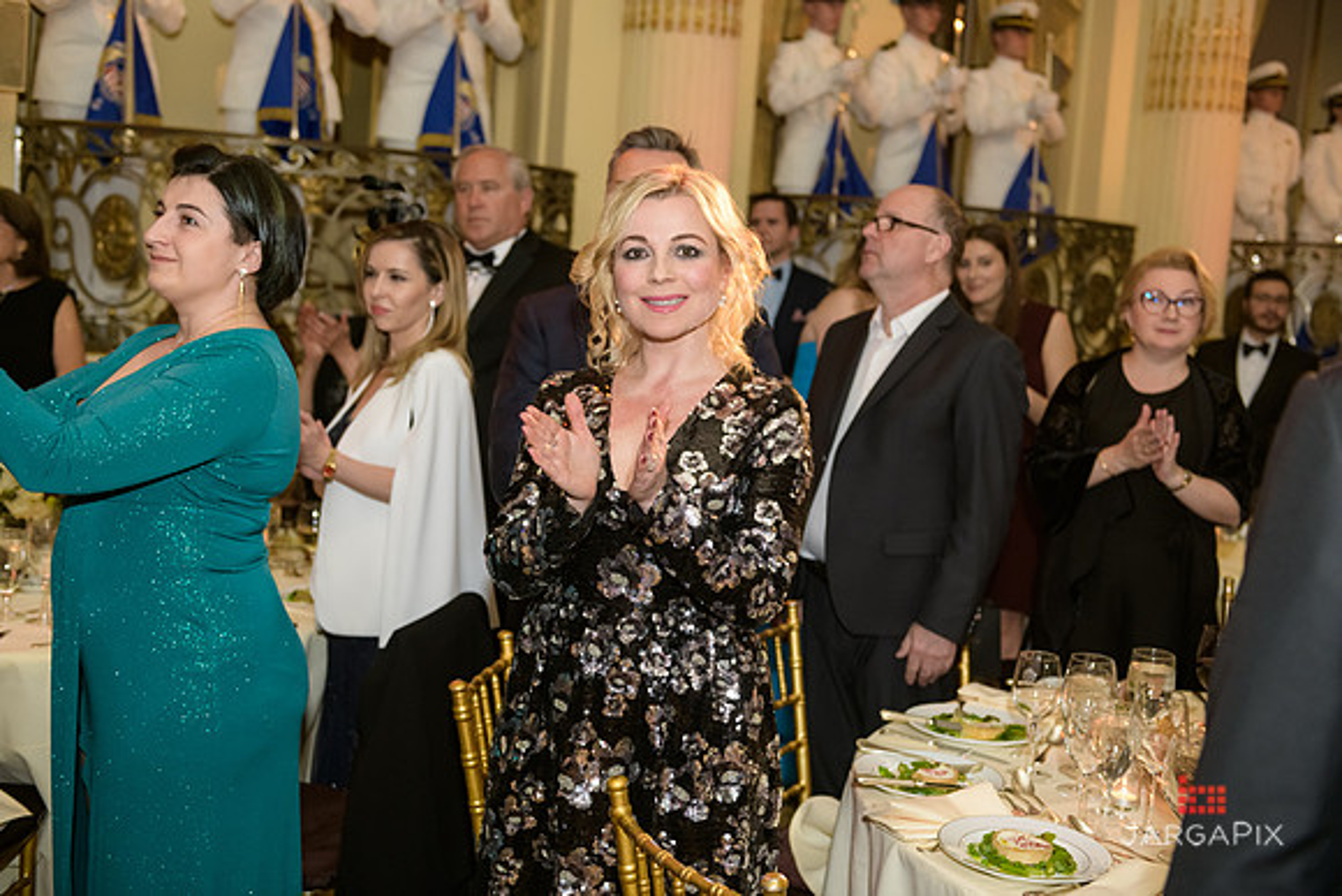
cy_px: 448
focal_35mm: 42
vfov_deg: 31.9
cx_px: 671
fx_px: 1566
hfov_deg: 46.4
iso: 1600
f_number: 3.2
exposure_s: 1/125
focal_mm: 42
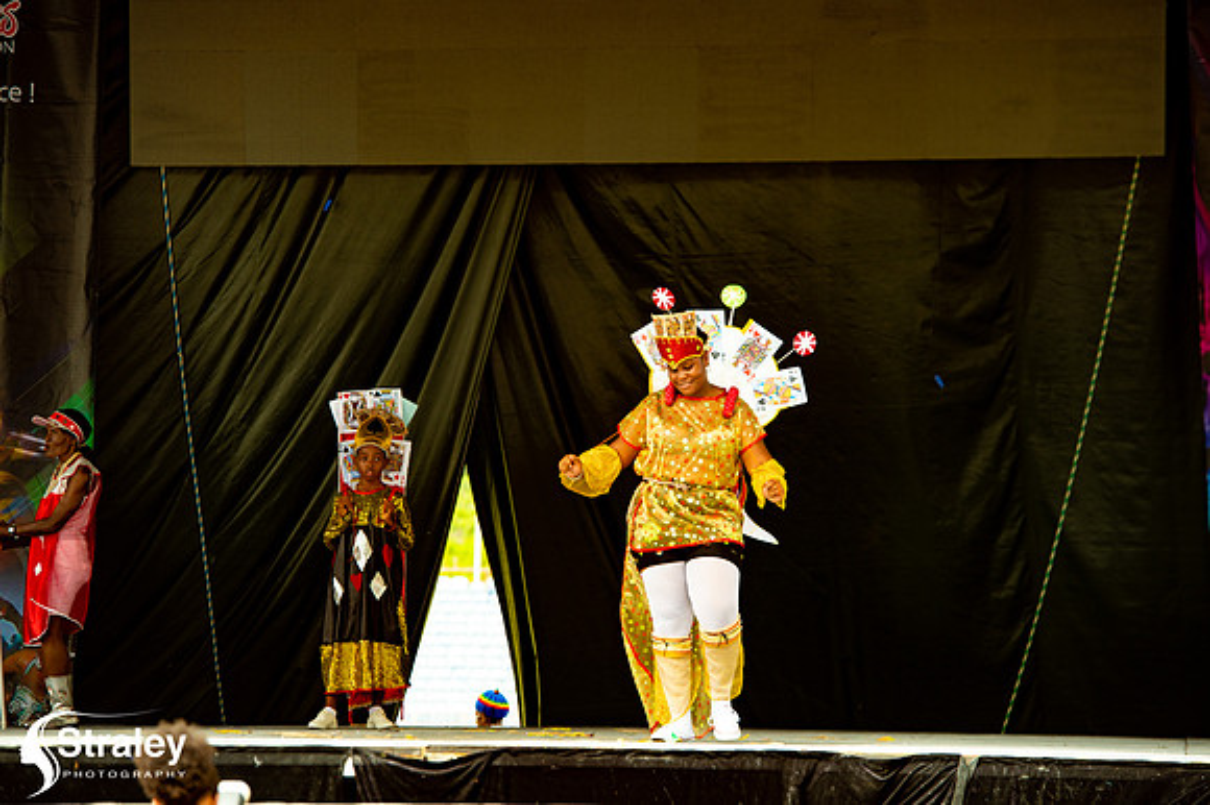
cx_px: 605
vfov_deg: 8.3
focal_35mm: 165
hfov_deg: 12.5
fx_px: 5542
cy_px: 402
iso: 160
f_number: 5.6
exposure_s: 1/200
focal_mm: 165
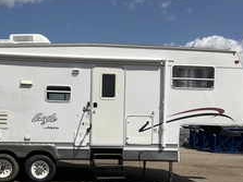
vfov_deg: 27.8
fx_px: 365
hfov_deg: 36.3
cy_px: 125
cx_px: 75
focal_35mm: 52
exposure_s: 1/4405
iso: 25
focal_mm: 3
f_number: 1.8
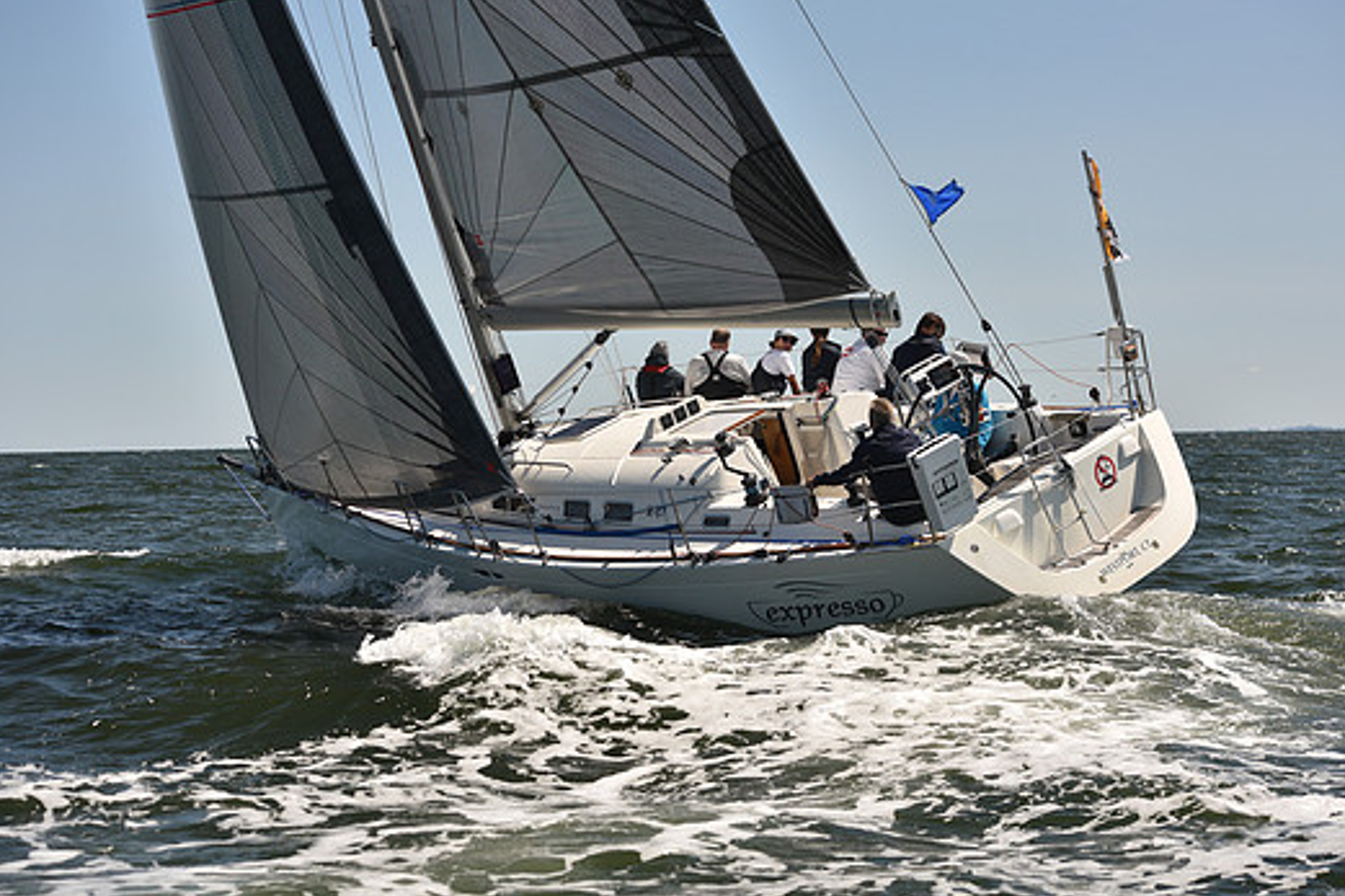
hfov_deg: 26.0
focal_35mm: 78
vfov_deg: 17.5
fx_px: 2913
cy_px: 404
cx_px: 689
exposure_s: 1/1250
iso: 250
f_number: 4.5
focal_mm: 70
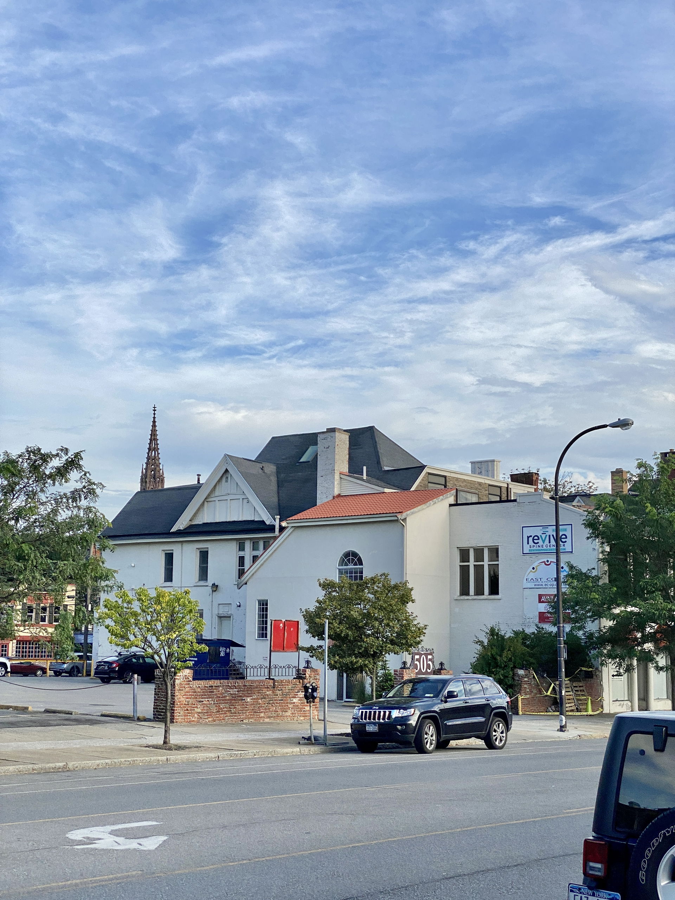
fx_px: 1352
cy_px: 450
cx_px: 338
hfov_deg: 28.0
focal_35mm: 52
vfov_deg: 36.8
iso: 20
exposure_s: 1/922
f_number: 2
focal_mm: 6
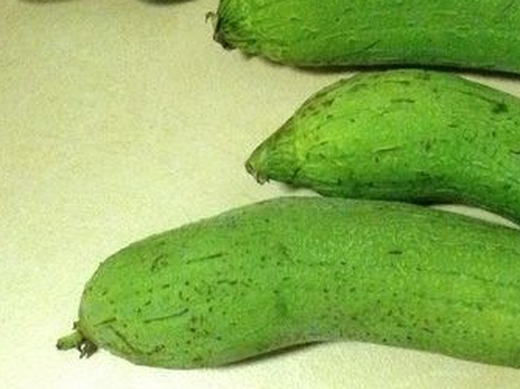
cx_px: 364
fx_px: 1156
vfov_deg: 18.6
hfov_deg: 25.2
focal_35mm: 77
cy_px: -2
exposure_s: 1/15
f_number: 2.4
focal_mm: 3.3
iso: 500
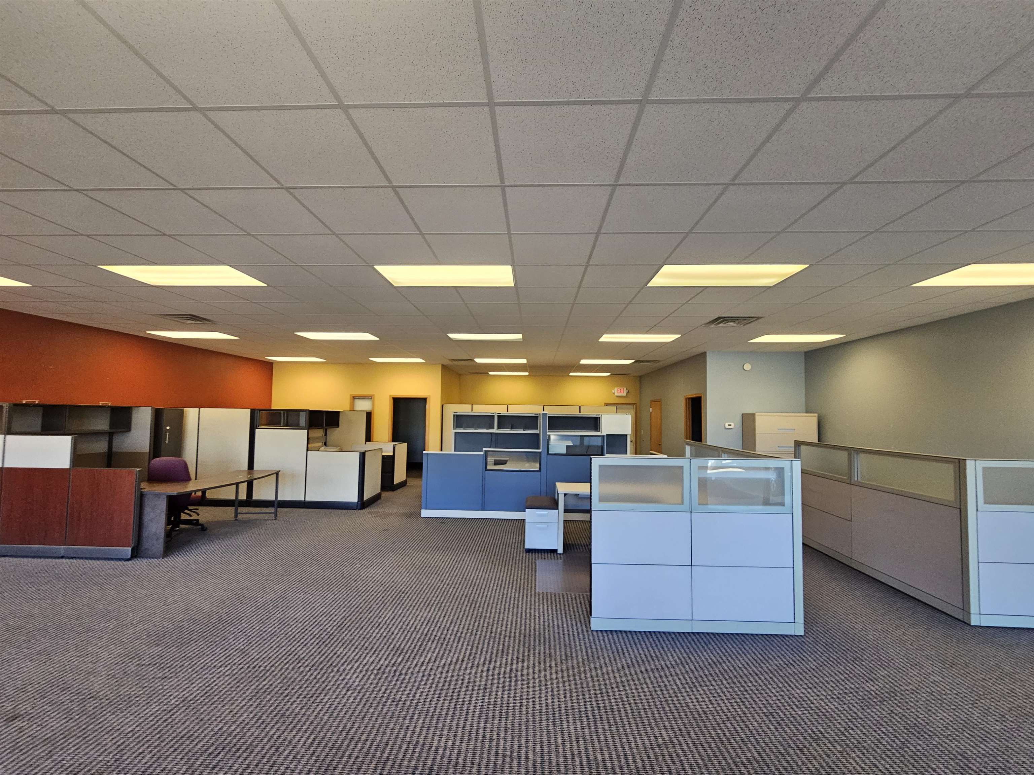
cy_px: 388
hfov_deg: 106.2
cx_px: 517
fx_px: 388
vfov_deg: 89.9
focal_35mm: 13
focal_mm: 2.2
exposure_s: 1/60
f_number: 2.2
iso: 125
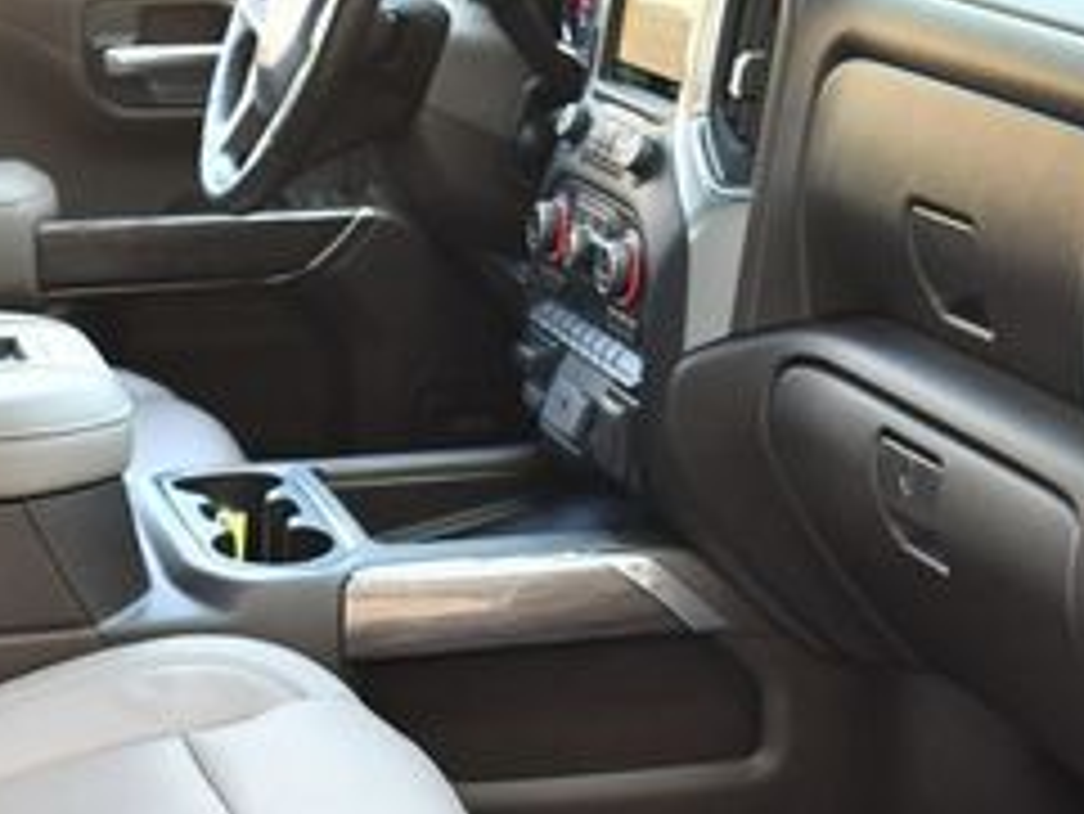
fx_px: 2882
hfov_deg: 21.2
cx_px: 337
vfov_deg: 16.0
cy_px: 666
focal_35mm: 92
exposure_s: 1/160
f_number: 3.5
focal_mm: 18
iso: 800
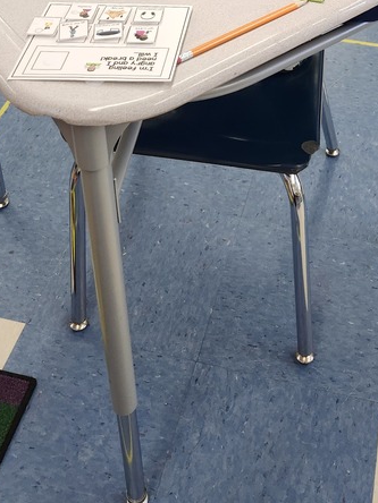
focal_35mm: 53
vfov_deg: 32.2
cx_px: 259
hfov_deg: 27.3
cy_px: -40
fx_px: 772
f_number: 1.8
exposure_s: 1/120
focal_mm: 5.54
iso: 250
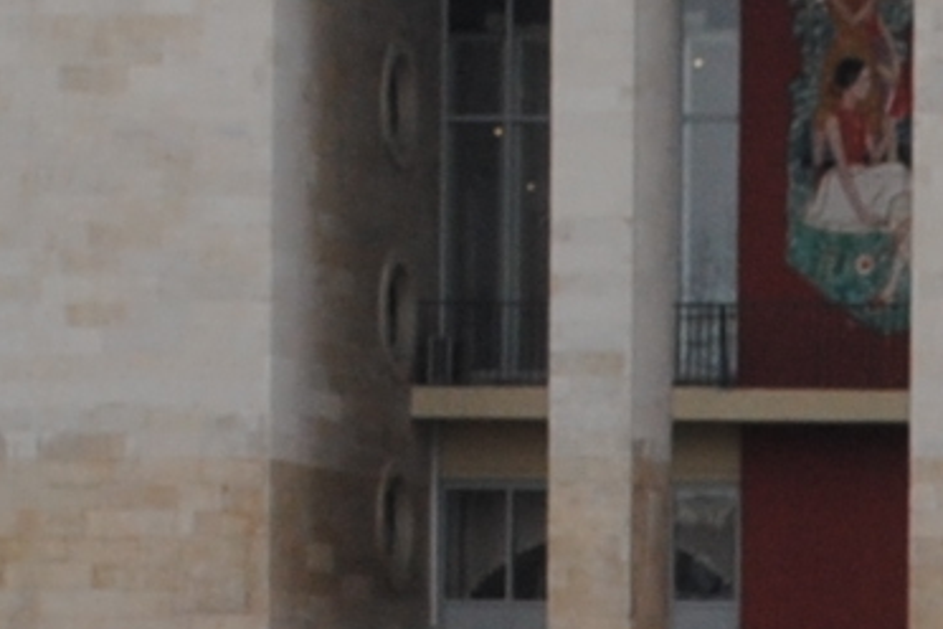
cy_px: 1124
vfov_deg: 3.7
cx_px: 1615
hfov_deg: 5.4
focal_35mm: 374
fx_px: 9796
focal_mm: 32
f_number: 5.6
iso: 200
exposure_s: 1/125
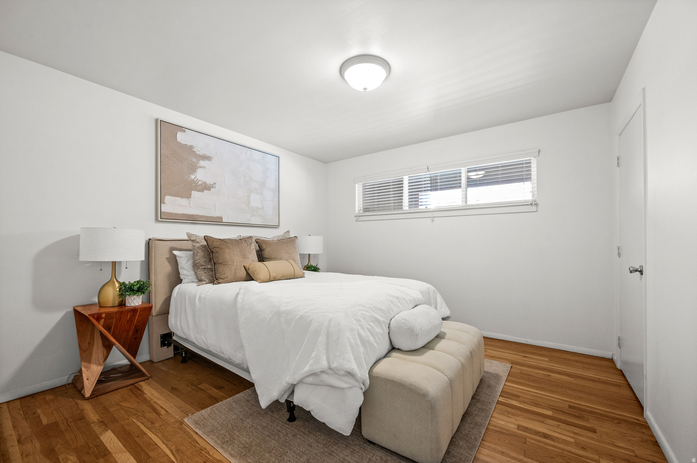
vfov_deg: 81.1
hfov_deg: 104.3
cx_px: 348
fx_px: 271
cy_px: 232
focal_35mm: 14
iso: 500
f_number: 7.1
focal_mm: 14
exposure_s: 1/6
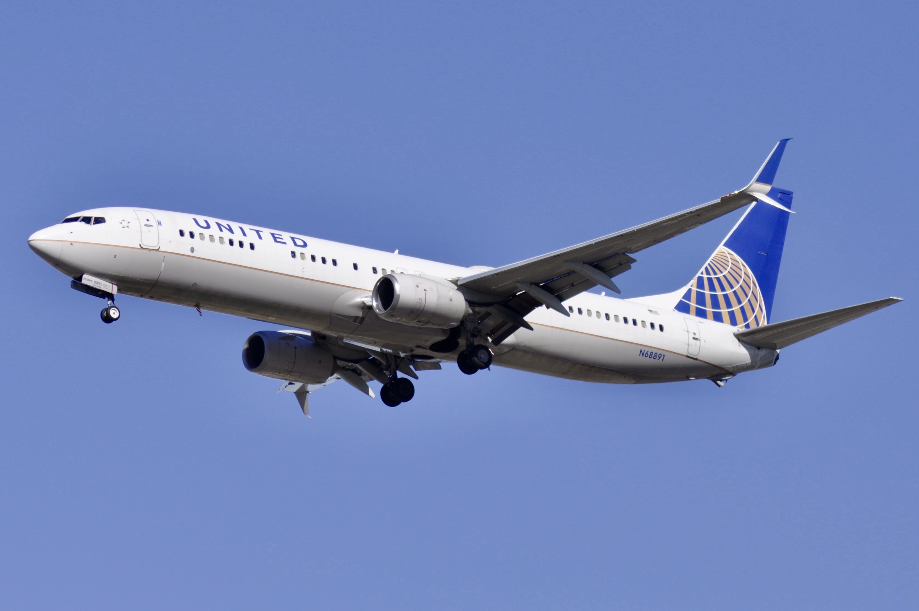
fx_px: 6527
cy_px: 305
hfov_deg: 8.1
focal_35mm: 256
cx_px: 460
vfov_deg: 5.4
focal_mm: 170
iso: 200
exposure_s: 1/1600
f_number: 6.3
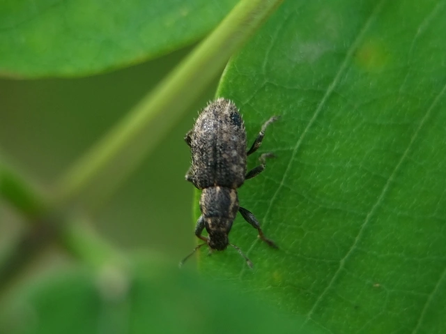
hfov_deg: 67.3
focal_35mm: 26
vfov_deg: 53.0
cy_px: 167
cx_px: 223
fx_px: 335
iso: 80
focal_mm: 5.4
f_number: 1.8
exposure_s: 1/50
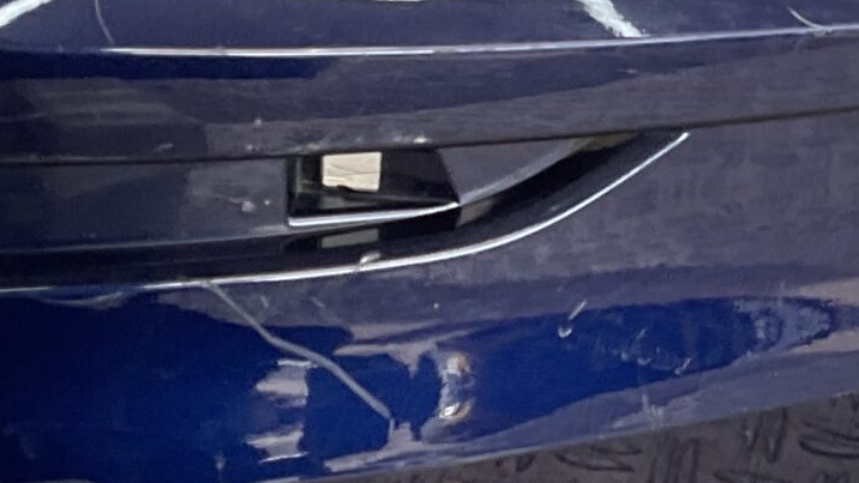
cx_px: 1010
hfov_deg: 18.1
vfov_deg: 10.6
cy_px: 13
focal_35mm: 113
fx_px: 2574
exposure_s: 1/107
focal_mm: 3
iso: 16
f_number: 1.8
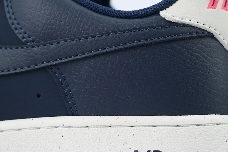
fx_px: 627
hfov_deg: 20.6
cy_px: 76
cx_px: 114
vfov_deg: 13.8
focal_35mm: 99
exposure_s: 1/100
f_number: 9
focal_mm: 99
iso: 400
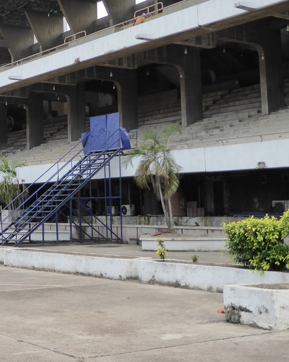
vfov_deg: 29.4
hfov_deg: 22.8
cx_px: -10
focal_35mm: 64
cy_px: 129
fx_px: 685
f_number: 3.7
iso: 160
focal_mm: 6.3
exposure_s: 1/400
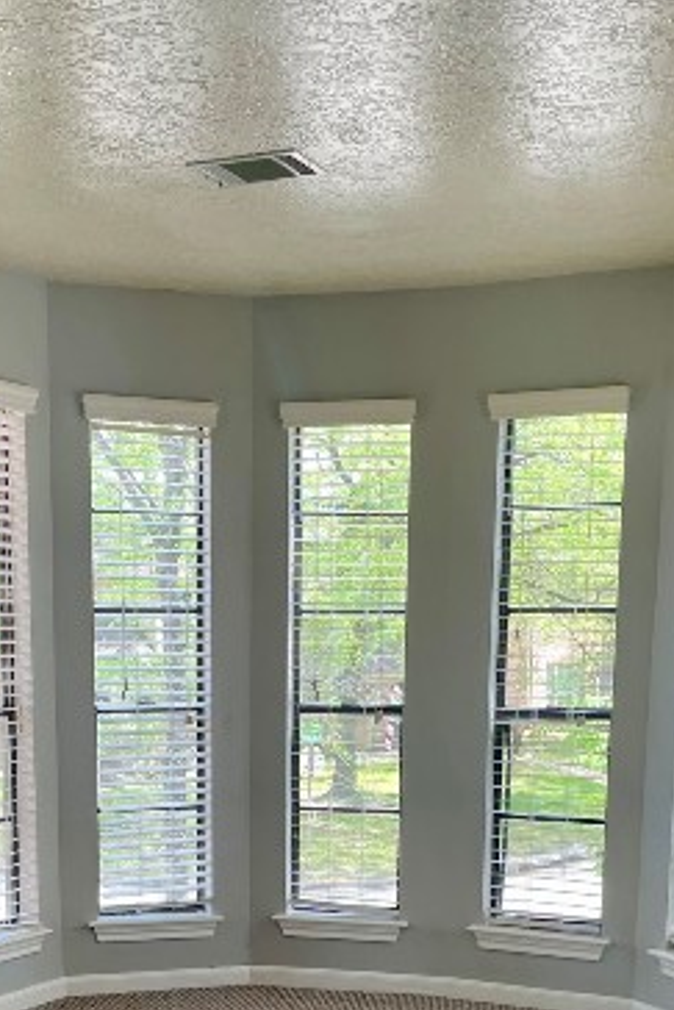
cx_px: 275
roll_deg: +0.9
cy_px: 921
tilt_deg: -9.9
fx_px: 1599
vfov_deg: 33.1
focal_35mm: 57
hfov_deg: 23.8
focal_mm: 4.2
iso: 40
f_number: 1.6
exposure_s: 1/121
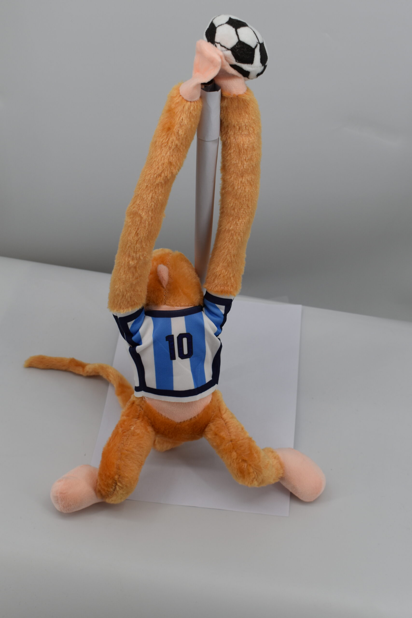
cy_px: 309
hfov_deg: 25.8
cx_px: 206
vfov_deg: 37.8
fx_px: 901
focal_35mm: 52
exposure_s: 1/250
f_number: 8
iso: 200
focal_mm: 35
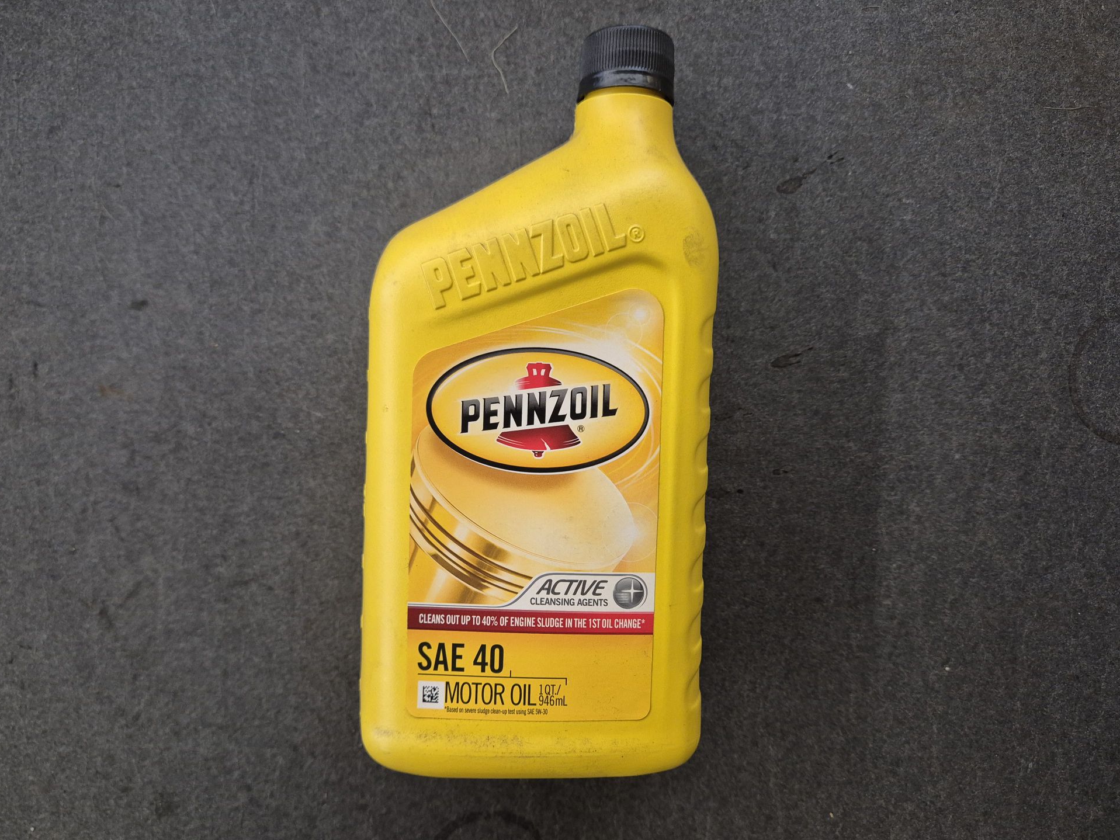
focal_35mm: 24
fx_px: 777
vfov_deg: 56.8
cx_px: 540
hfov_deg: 71.6
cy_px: 419
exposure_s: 1/100
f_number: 1.8
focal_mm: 5.4
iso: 500
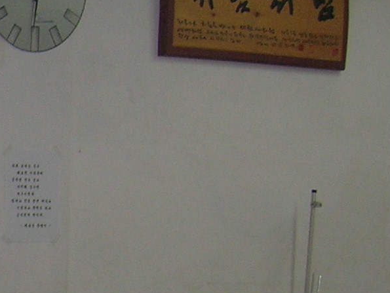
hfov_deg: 11.9
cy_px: 383
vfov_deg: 9.8
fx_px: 1668
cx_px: -395
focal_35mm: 148
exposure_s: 1/60.1
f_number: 2.9
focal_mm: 5.7
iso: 60
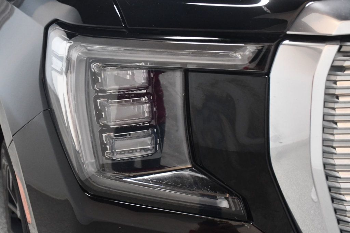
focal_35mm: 52
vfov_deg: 26.0
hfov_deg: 38.2
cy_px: 116
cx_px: 175
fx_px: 505
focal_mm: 35
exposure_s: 1/80
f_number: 4.2
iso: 3200
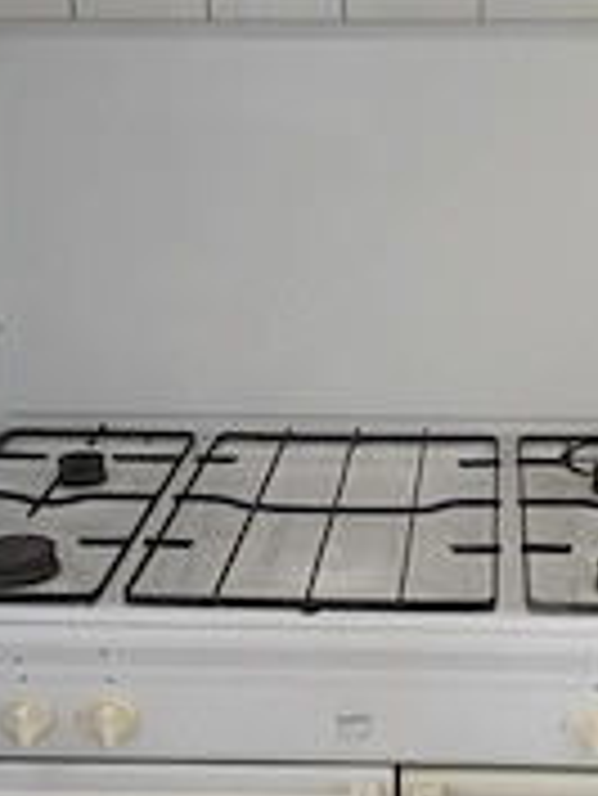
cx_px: 414
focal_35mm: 61
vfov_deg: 31.7
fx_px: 1403
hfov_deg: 23.9
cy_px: 423
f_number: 1.8
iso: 1000
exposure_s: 1/25
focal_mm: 3.98
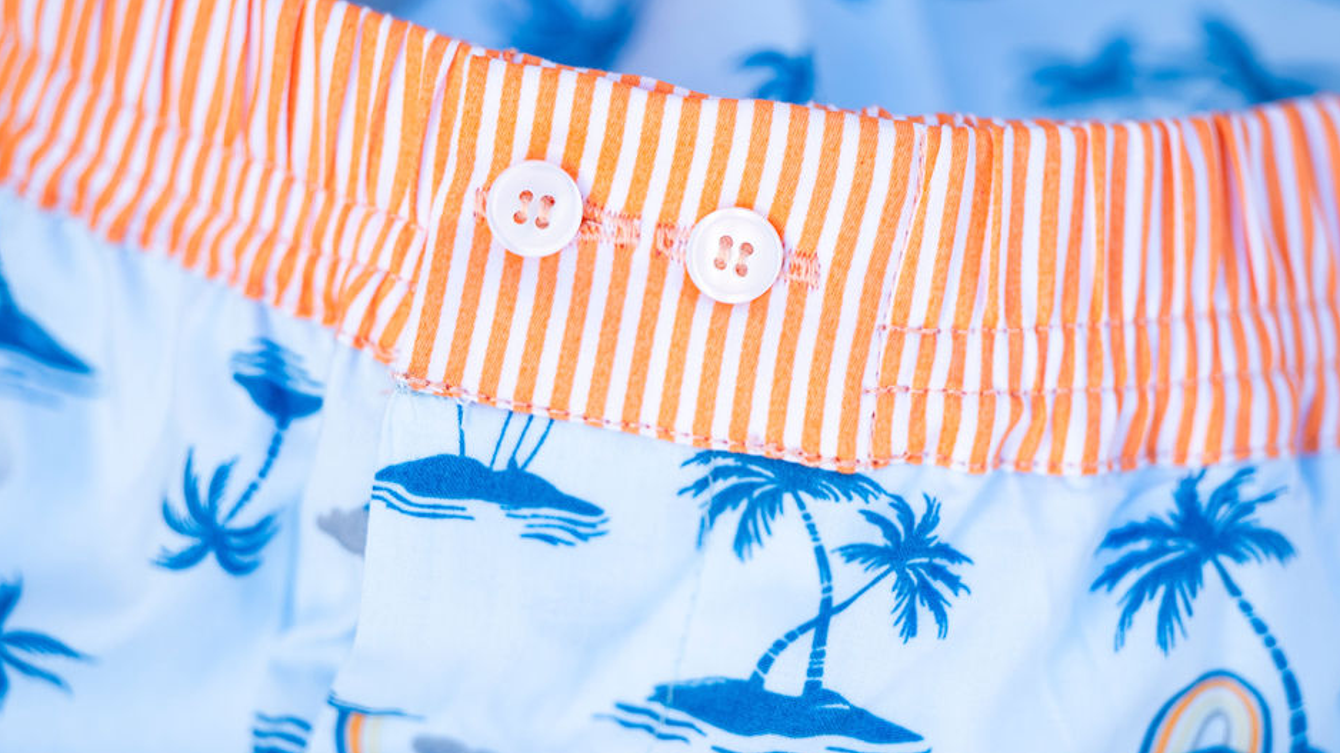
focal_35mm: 293
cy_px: 352
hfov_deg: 7.4
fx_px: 10408
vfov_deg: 4.1
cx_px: 679
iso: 160
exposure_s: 1/1000
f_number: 2.8
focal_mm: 200
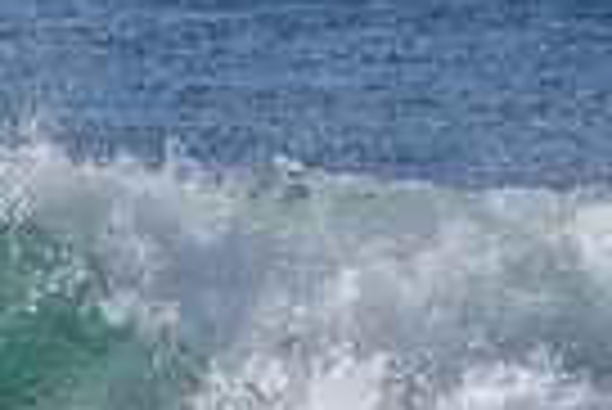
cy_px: 636
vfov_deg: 0.5
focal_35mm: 2615
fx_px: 44502
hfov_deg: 0.8
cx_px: -533
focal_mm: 500
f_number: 5.6
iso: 180
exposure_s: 1/2000
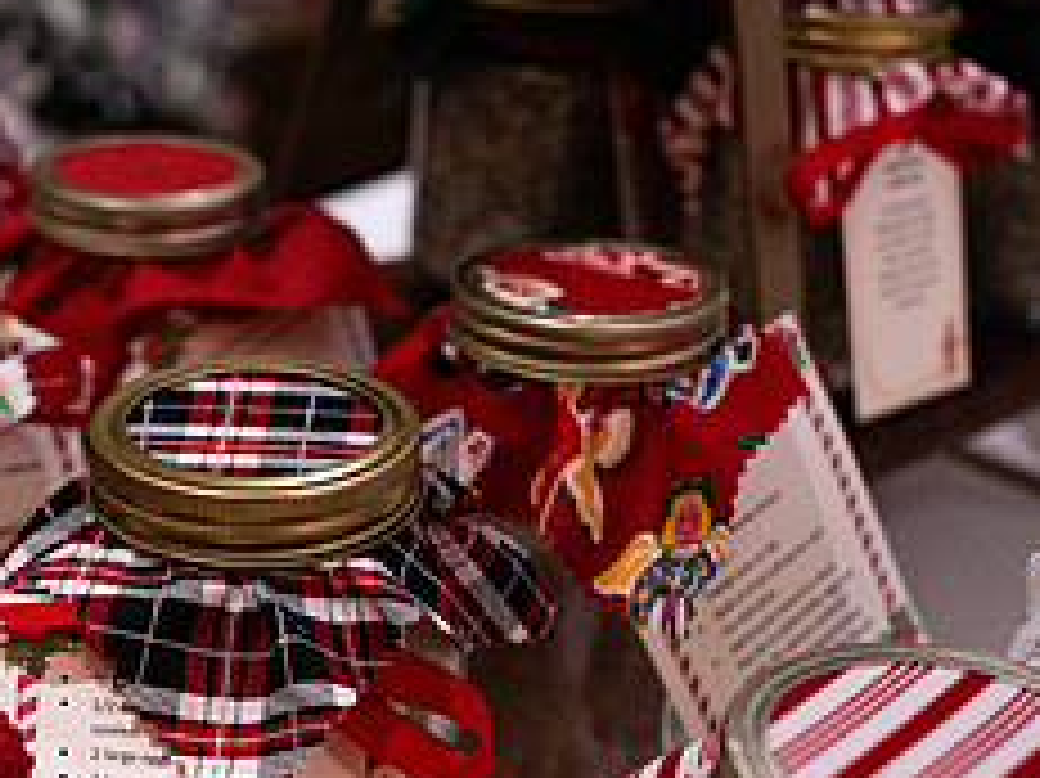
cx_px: 171
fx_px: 1742
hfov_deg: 32.1
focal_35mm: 58
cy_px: 654
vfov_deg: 24.7
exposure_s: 1/100
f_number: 2.8
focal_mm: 24
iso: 800
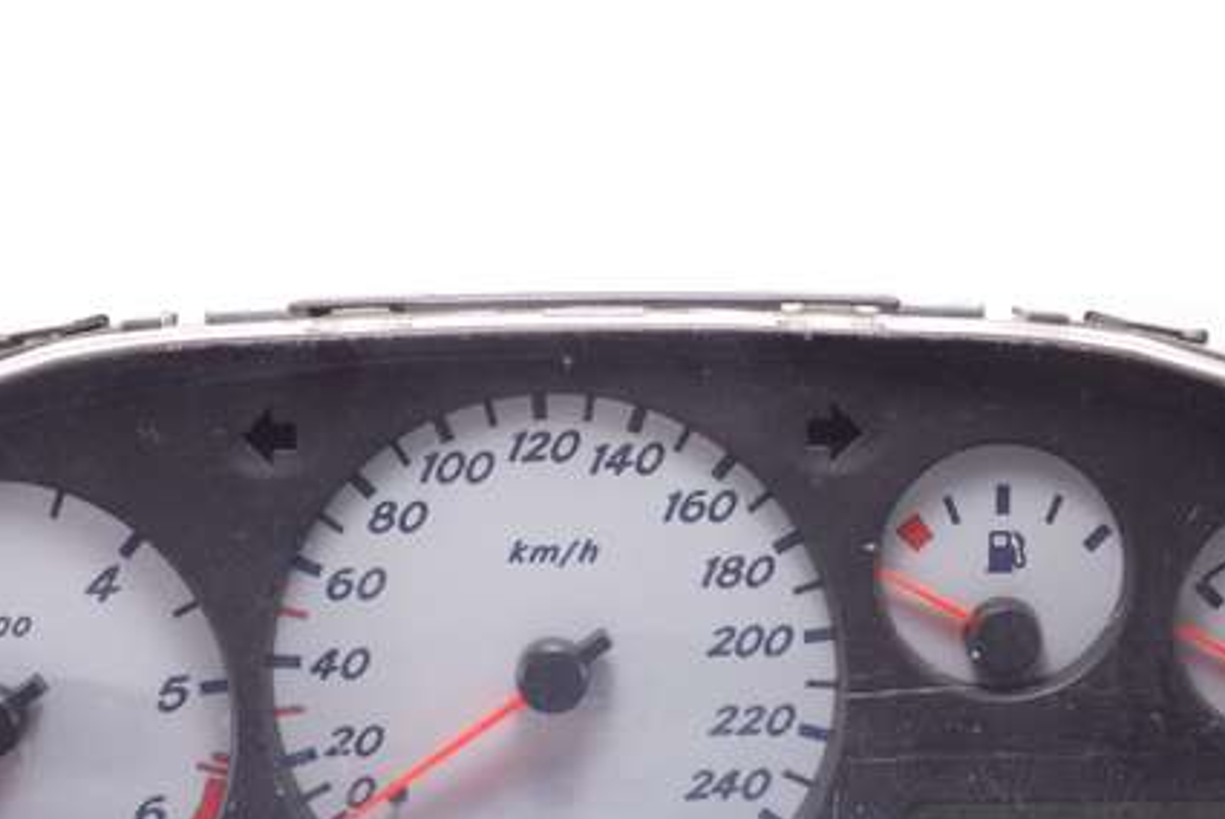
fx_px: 4426
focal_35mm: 130
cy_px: 709
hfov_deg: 15.8
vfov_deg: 10.5
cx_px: 597
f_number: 4
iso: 800
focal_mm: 26.57
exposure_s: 1/80
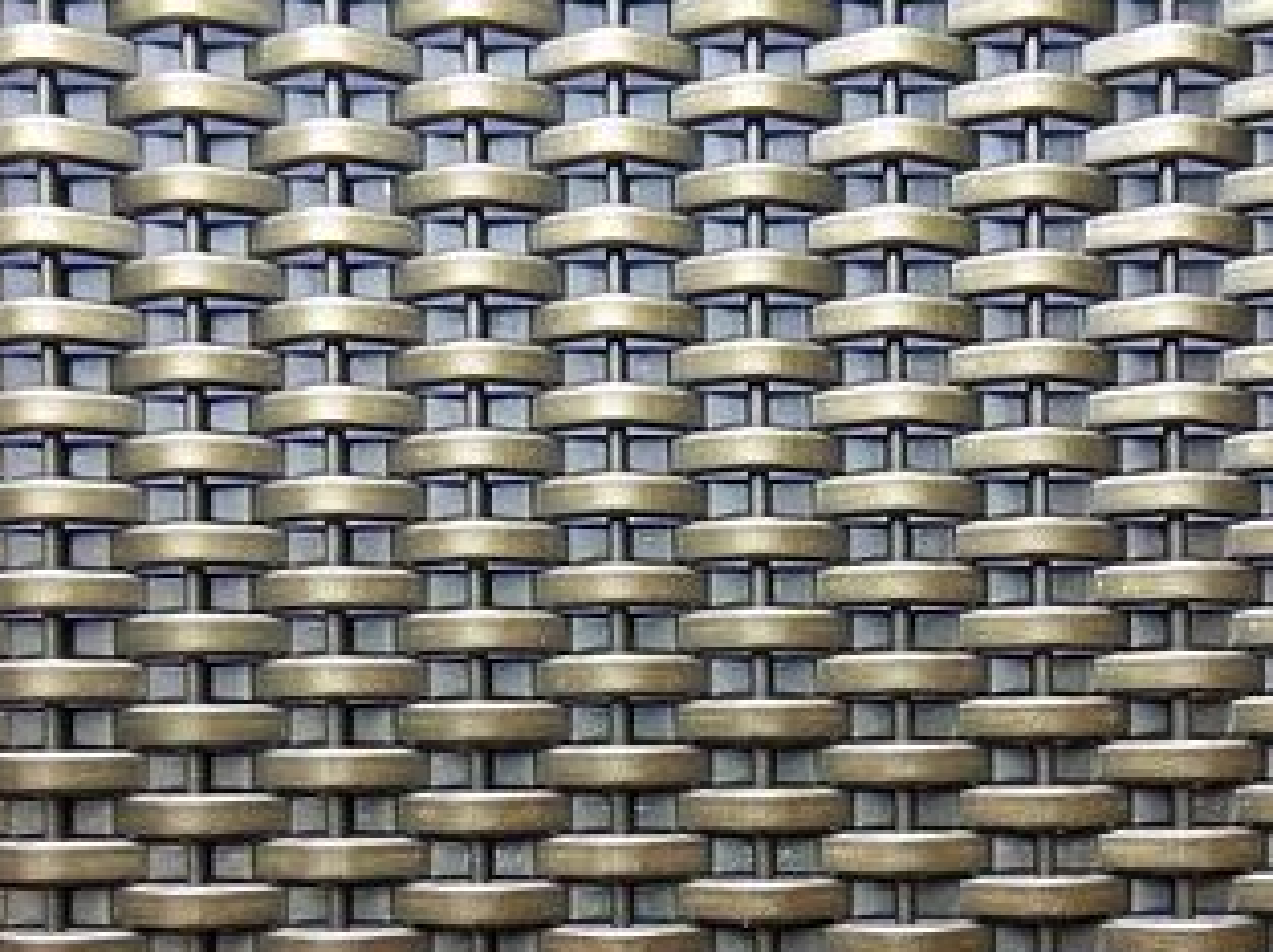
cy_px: 730
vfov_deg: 35.0
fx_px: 1469
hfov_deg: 46.8
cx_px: 675
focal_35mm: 40
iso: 695
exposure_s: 1/50
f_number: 2.2
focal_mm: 2.13
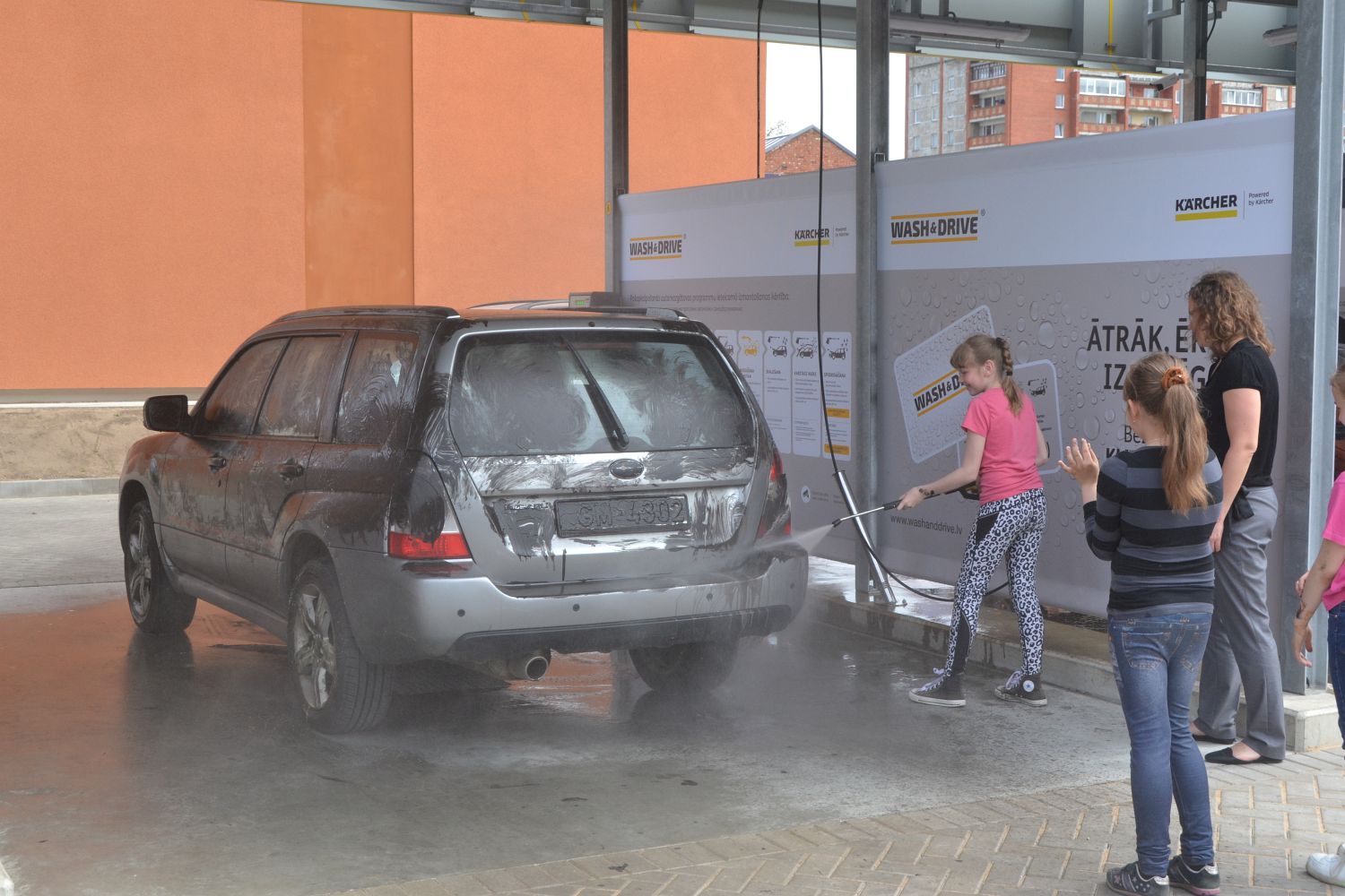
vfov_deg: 28.1
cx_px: 672
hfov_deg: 41.1
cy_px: 448
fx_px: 1793
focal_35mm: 48
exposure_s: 1/200
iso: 400
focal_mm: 32
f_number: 10
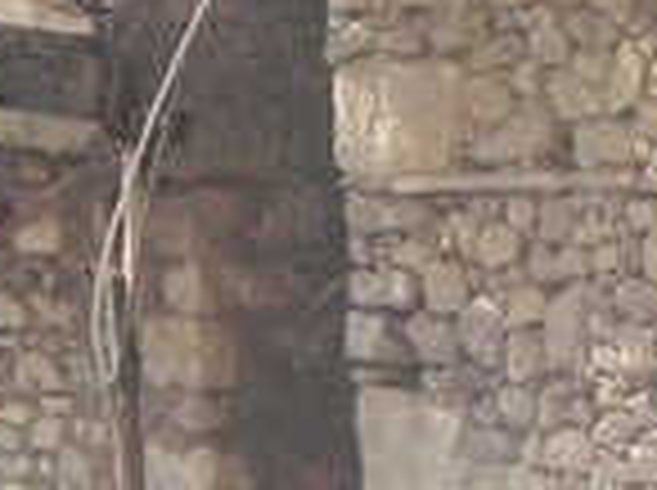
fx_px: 8830
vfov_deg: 3.2
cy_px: -211
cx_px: 400
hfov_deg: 4.3
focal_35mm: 466
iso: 160
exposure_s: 1/309
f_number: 5.6
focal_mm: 15.1
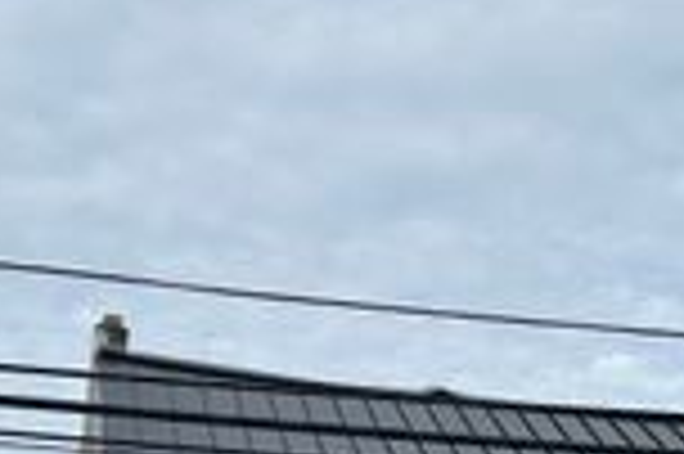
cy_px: 524
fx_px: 1689
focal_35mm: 89
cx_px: 369
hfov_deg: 22.9
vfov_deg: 14.9
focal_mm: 5.7
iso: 50
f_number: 1.5
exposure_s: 1/3460
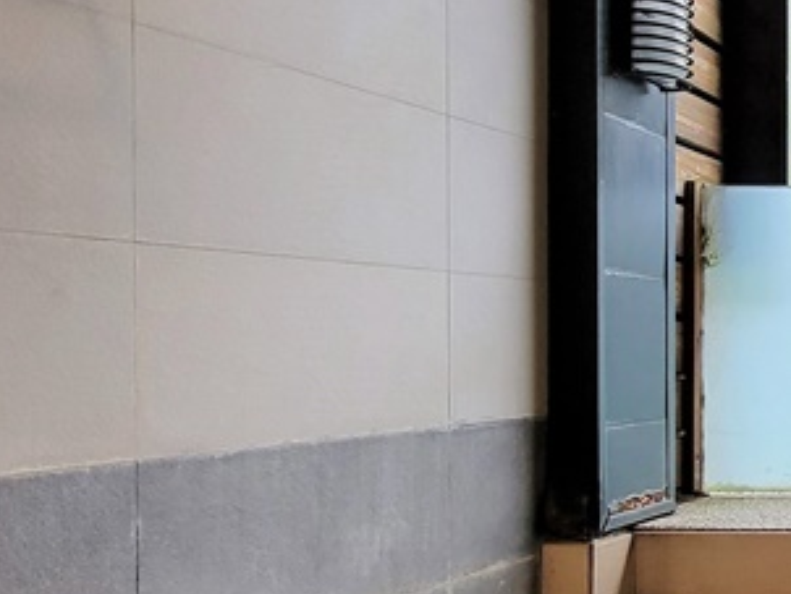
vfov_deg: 33.6
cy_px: 348
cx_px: 1194
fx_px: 983
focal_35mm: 43
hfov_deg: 28.2
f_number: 2.2
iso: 200
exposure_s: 1/59
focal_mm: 2.2
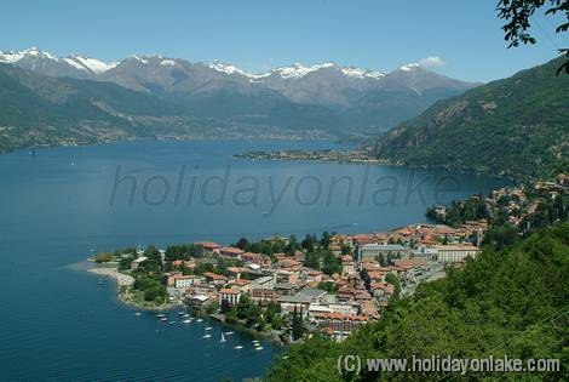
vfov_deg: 32.0
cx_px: 284
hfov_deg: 46.3
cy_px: 191
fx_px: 665
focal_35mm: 42
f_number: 9.5
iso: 160
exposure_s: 1/350
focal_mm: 28
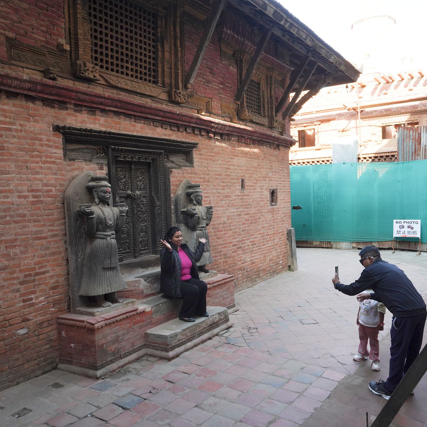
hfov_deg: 52.3
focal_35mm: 31
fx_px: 433
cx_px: 246
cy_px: 213
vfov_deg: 52.5
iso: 800
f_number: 11
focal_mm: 24
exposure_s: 1/100
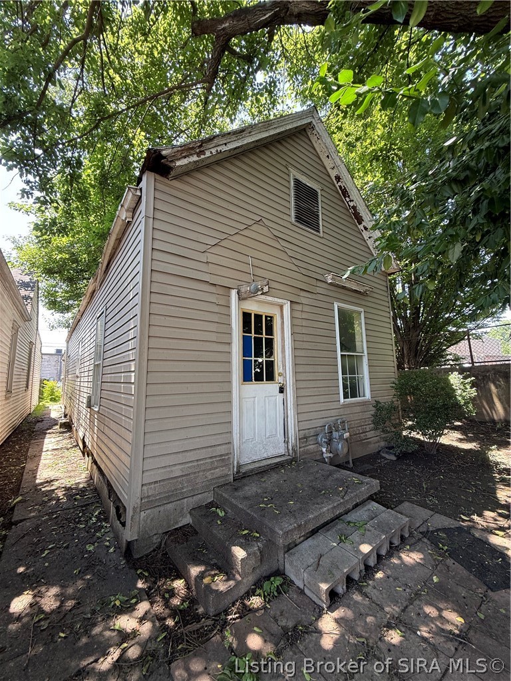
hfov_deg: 85.7
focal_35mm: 14
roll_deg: +0.7
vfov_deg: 102.1
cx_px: 256
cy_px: 340
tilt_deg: +9.8
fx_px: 276
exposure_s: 1/99
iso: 80
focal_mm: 2.22
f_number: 2.2
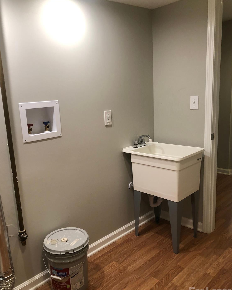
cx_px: 114
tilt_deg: -11.2
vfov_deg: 58.8
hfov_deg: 48.5
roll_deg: +1.9
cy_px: 151
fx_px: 258
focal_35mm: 30
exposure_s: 1/20
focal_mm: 4
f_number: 1.8
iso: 40
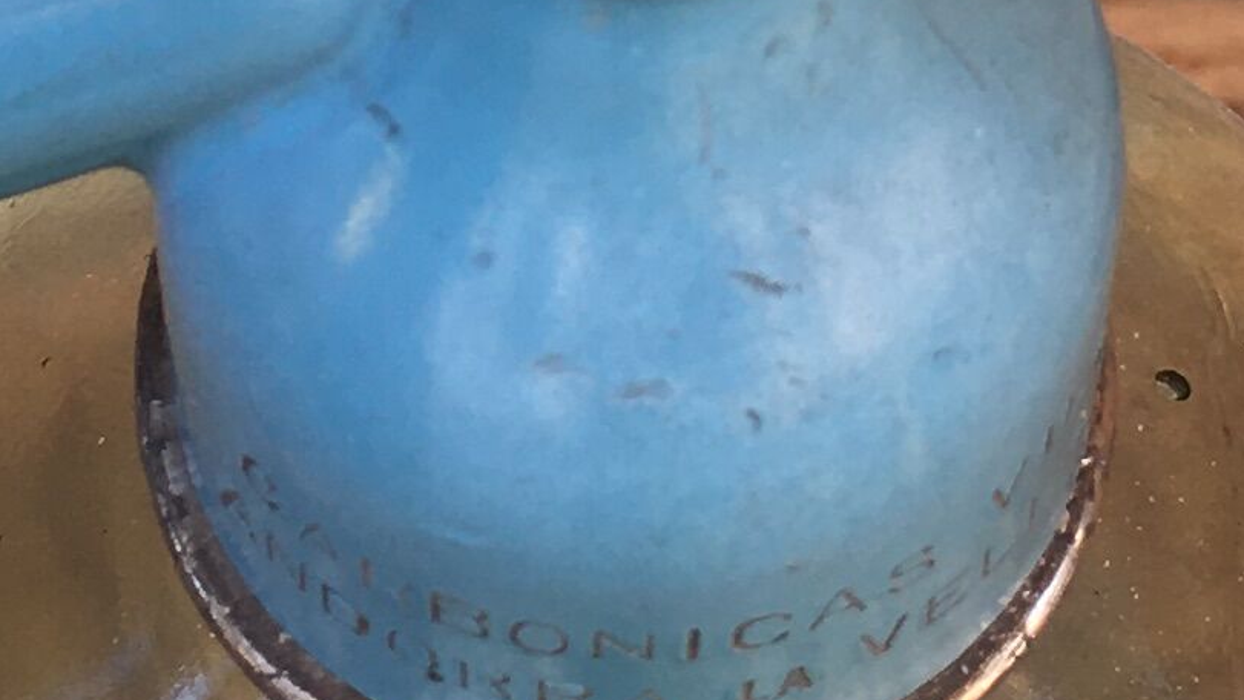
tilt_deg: -49.8
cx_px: 600
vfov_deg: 7.4
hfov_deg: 13.7
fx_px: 5178
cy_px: -679
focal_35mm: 157
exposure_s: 1/153
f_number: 2.2
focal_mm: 4.15
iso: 25
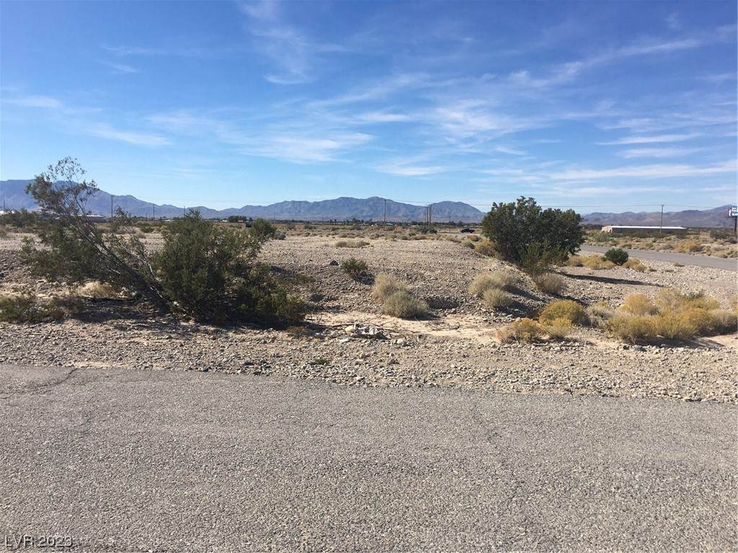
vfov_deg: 48.2
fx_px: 618
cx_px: 369
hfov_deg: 61.7
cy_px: 276
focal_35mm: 29
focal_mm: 4.15
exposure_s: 1/2481
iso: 25
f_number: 2.2
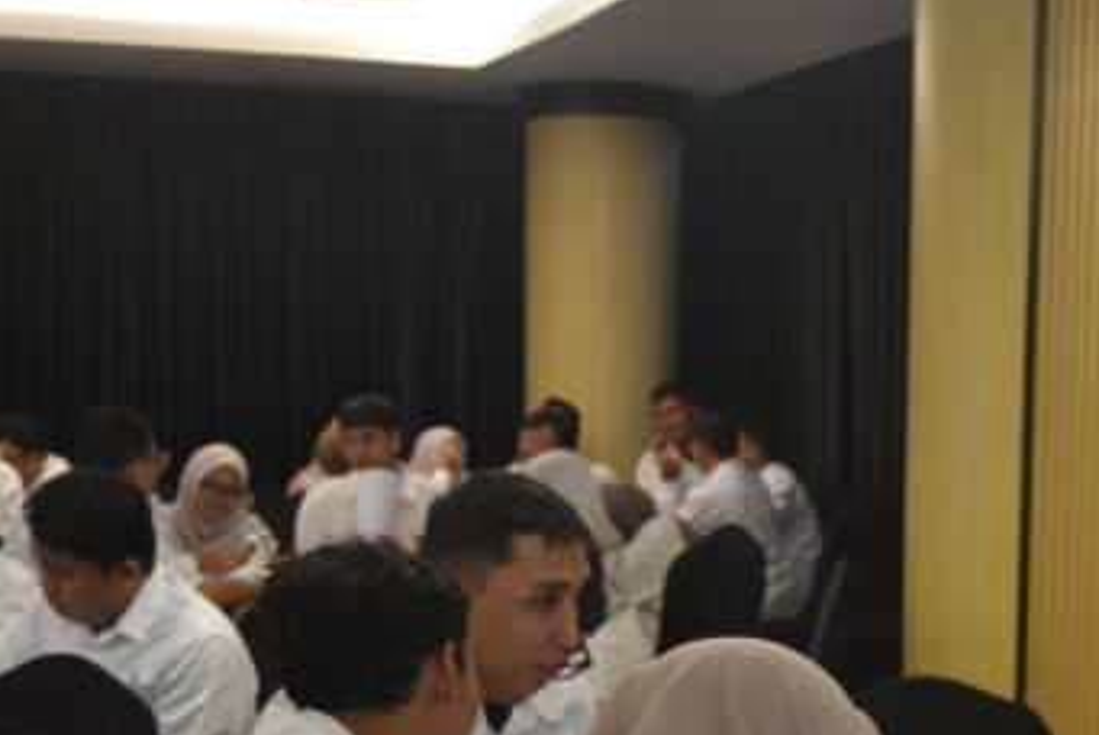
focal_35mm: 80
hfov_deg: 24.1
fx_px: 2444
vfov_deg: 16.8
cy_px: 695
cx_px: 1125
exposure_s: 1/60
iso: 1100
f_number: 4
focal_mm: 26
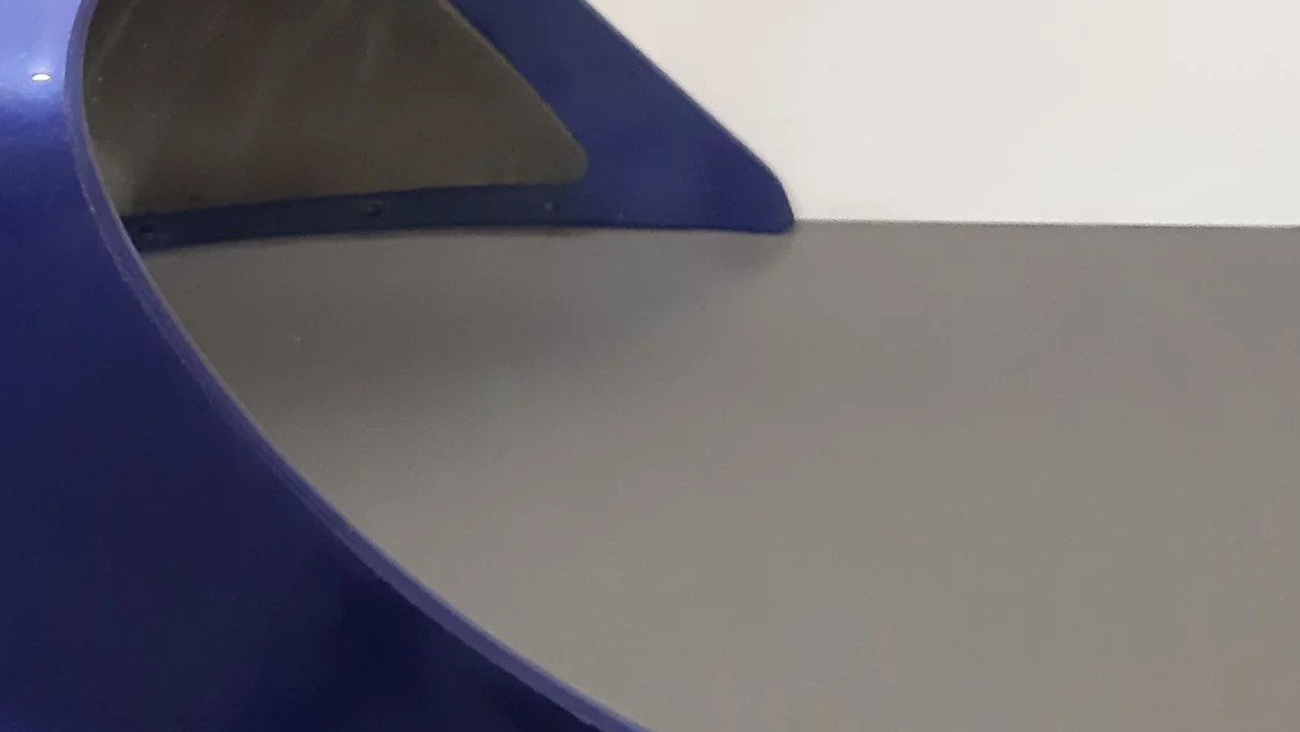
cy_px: -31
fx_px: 2275
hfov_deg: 30.6
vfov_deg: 17.7
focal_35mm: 66
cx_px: 149
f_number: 1.7
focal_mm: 3.93
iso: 400
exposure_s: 1/50
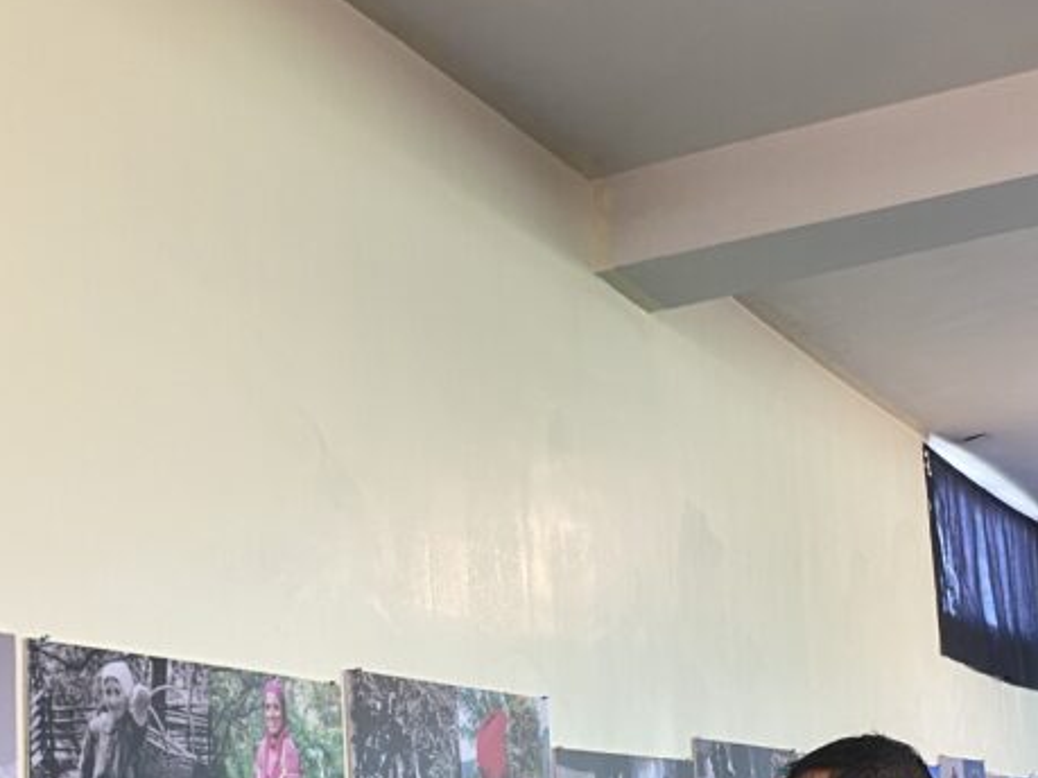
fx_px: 1739
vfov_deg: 24.5
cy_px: 694
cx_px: 461
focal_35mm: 58
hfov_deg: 33.2
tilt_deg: +6.1
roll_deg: +2.2
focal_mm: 4.25
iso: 100
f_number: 1.8
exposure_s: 1/50
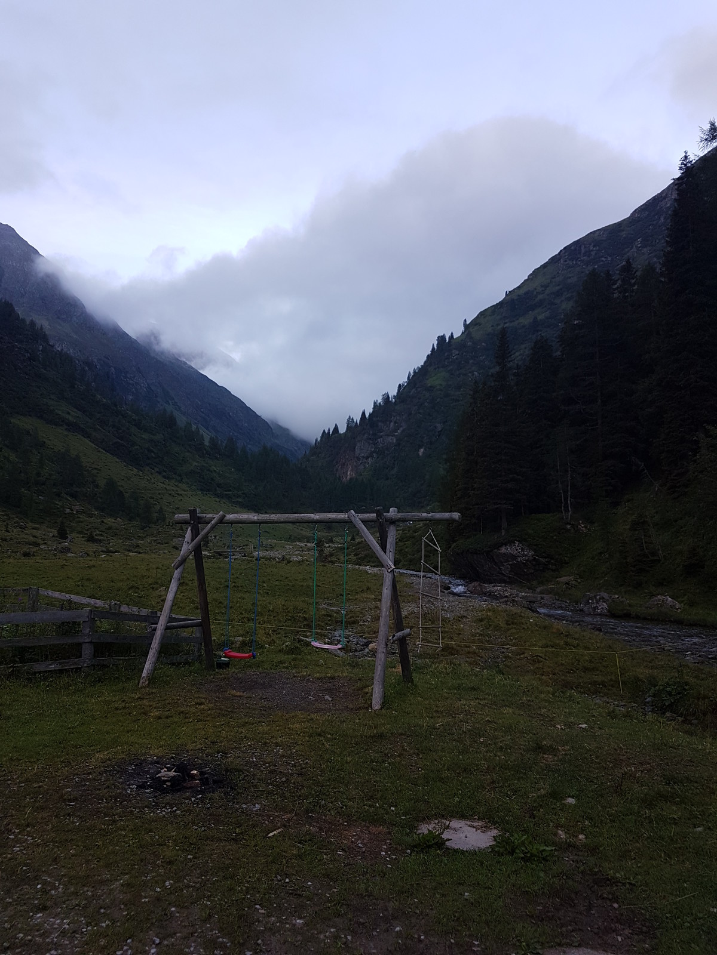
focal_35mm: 26
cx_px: 358
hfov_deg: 53.1
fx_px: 718
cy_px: 478
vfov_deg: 67.3
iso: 40
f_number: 1.7
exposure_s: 1/100
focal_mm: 4.2
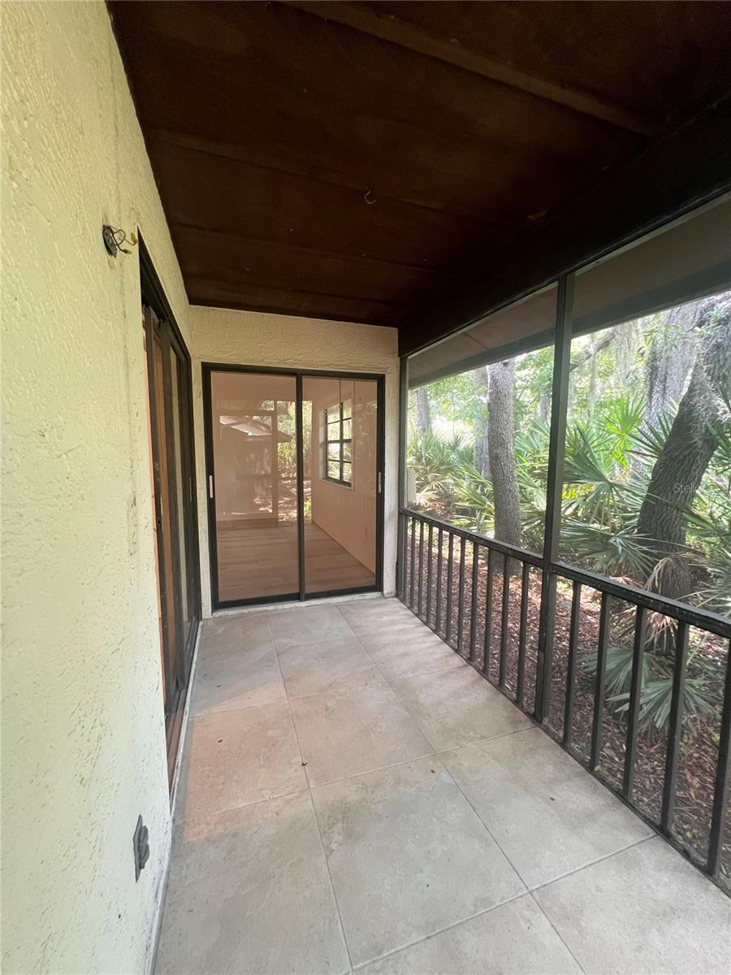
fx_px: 366
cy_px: 488
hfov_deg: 89.9
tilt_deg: -6.6
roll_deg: -0.3
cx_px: 366
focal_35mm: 13
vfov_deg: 106.2
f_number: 1.8
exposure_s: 1/80
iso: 250
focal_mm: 1.57
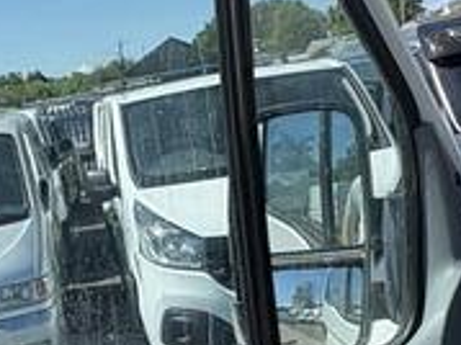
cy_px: 360
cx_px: 62
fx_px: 932
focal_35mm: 70
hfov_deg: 27.0
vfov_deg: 20.2
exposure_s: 1/1256
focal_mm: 2.22
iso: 64
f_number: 2.2
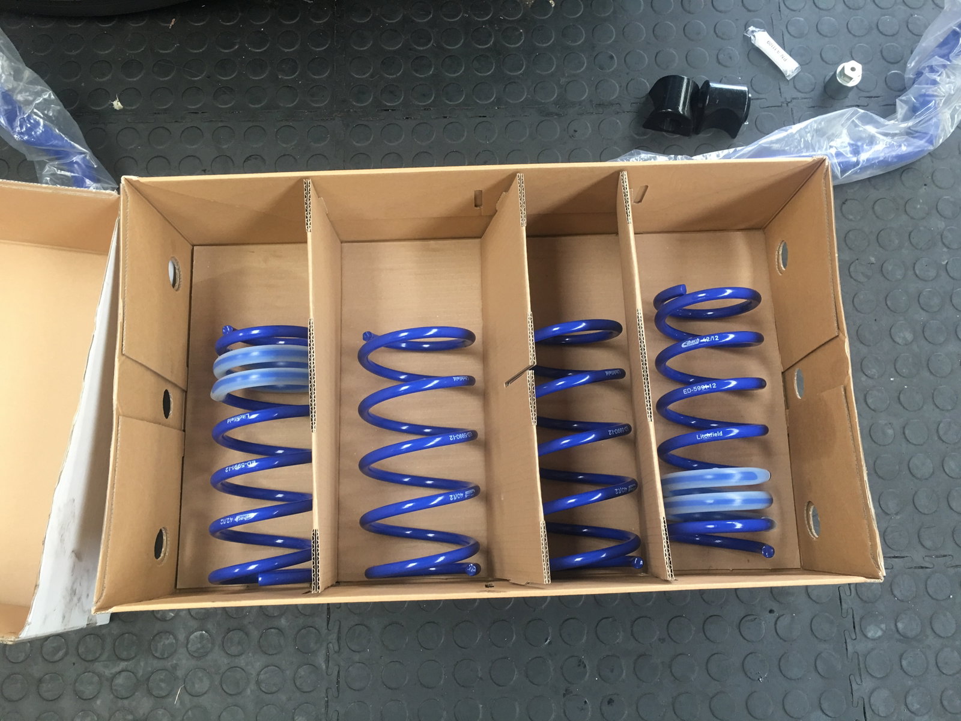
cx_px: 480
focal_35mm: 29
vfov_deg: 48.2
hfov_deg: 61.7
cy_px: 360
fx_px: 805
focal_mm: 4.15
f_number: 2.2
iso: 64
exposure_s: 1/33
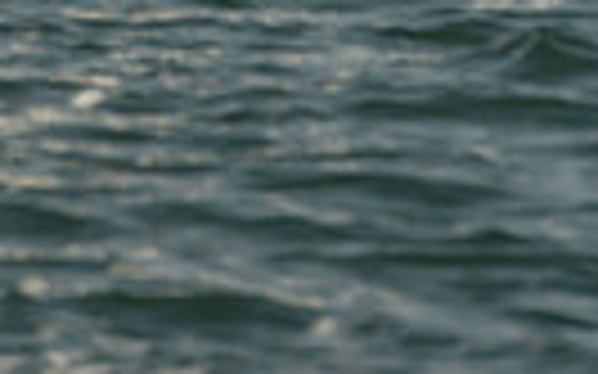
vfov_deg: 2.1
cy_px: -901
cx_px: 164
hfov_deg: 3.4
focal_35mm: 621
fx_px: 10116
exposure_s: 1/1250
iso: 320
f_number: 6.3
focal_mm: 140
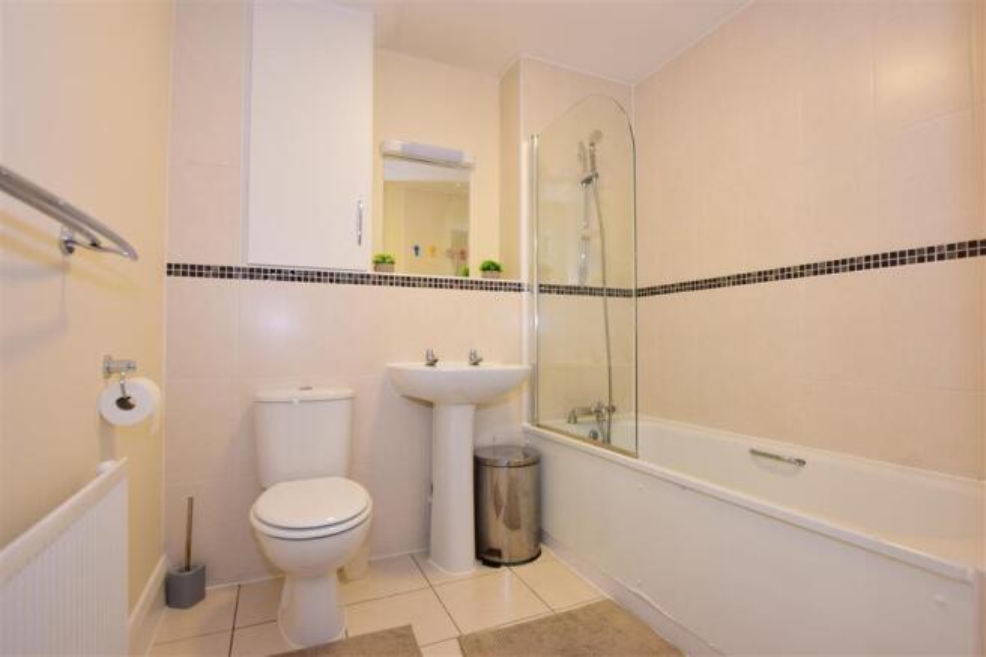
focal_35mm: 15
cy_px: 328
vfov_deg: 77.3
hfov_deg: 100.4
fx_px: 411
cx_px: 493
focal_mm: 10
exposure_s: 1/20
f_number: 5.6
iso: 400
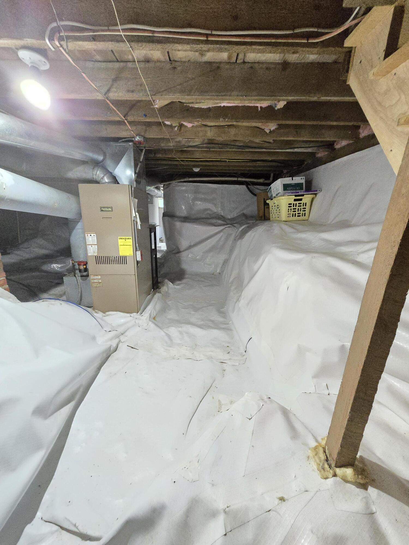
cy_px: 272
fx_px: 205
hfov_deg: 89.9
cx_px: 204
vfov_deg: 106.2
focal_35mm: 13
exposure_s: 1/40
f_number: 2.2
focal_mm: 2.2
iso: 1600
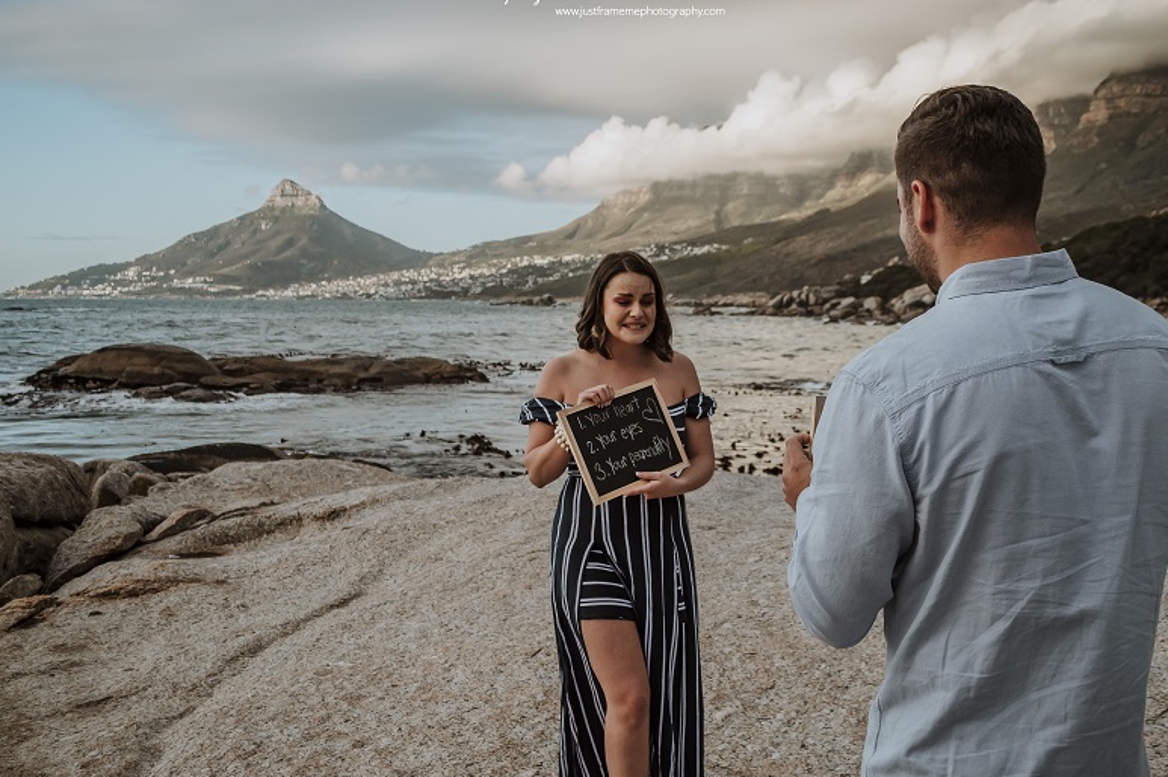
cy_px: 399
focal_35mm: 35
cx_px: 632
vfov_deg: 37.8
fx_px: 1135
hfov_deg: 54.4
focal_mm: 20
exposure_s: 1/1000
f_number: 4.5
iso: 400
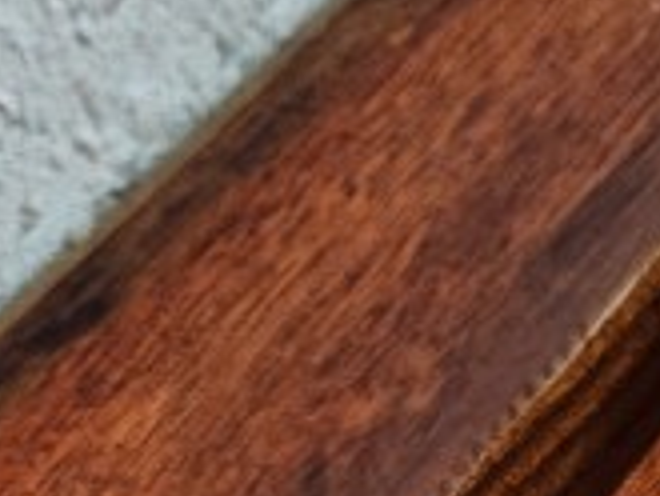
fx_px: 3396
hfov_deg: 10.5
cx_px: 1176
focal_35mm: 178
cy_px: 1440
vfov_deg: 7.4
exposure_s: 1/120
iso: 80
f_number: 1.8
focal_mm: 5.4
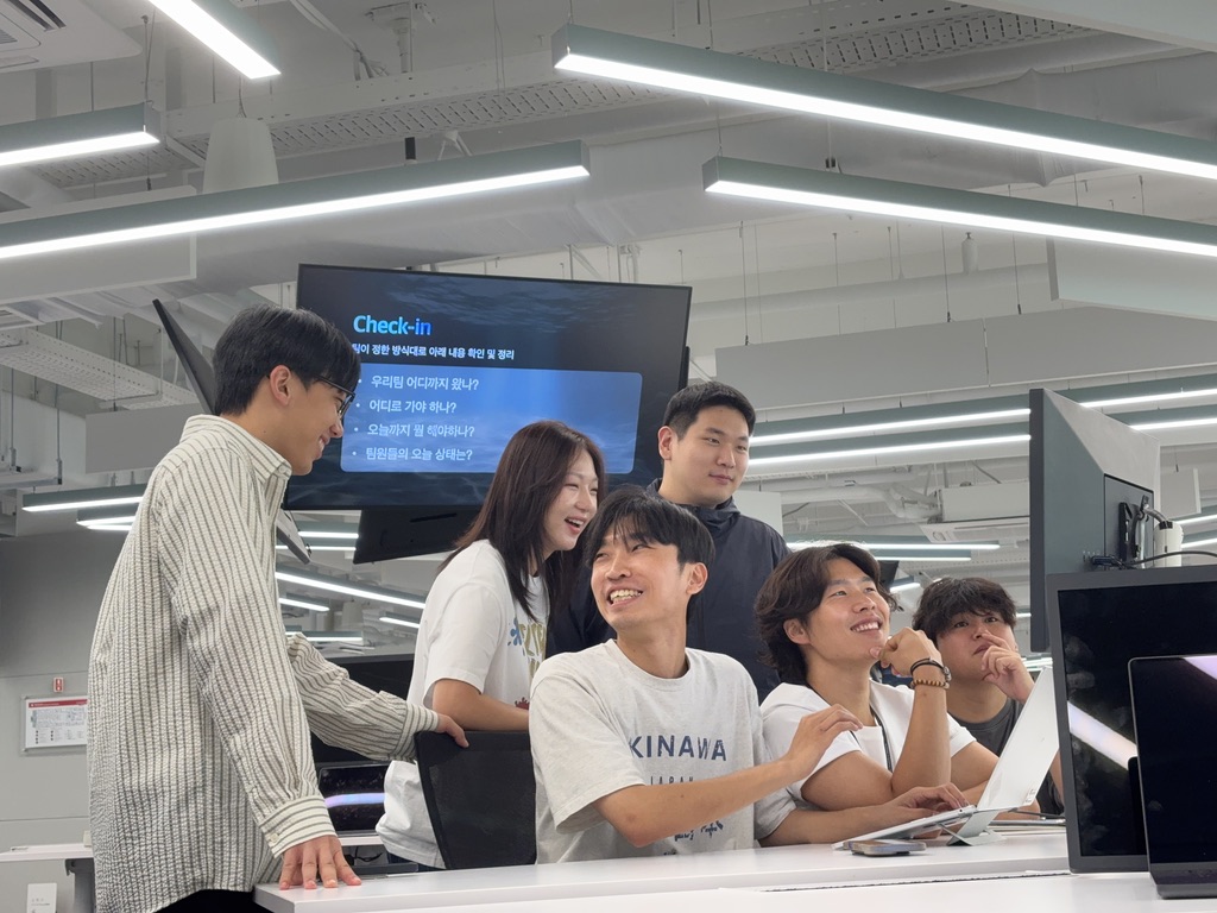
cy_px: 456
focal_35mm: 52
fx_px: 1828
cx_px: 608
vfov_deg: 28.0
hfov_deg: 36.8
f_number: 1.6
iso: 50
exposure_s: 1/60
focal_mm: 5.96
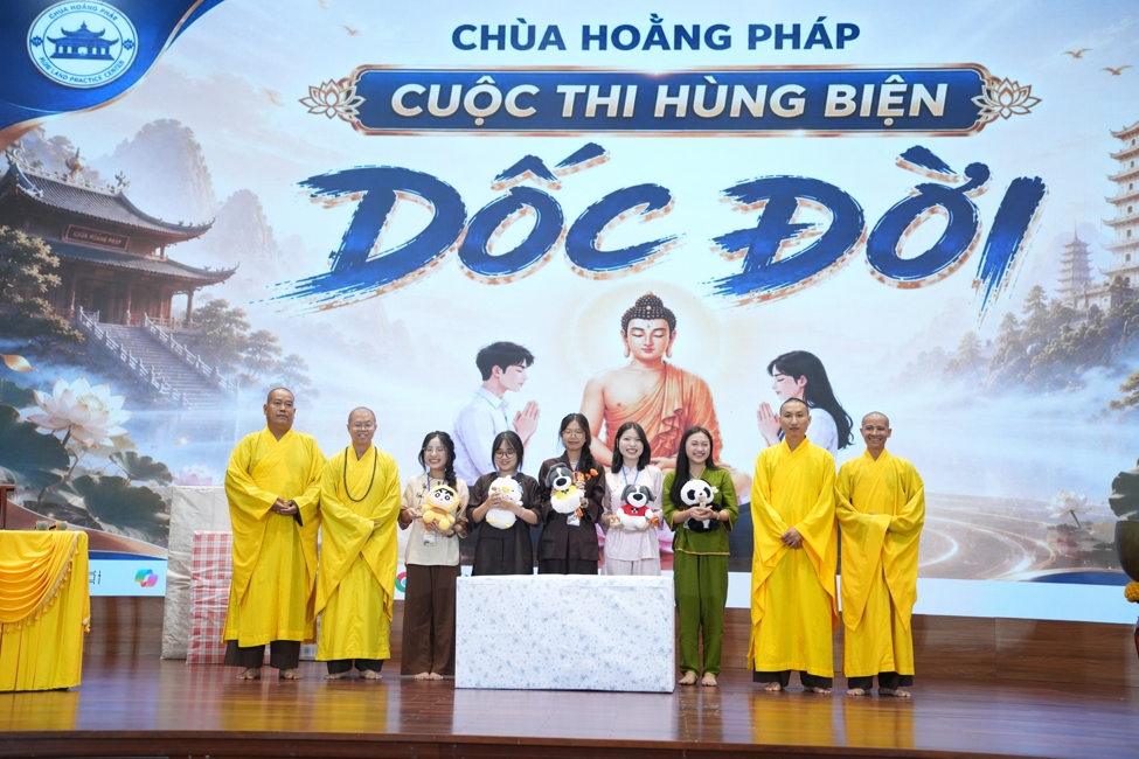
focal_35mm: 48
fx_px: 1519
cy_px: 380
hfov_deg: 41.1
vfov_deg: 28.1
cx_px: 570
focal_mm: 48
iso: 1250
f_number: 2.2
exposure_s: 1/160
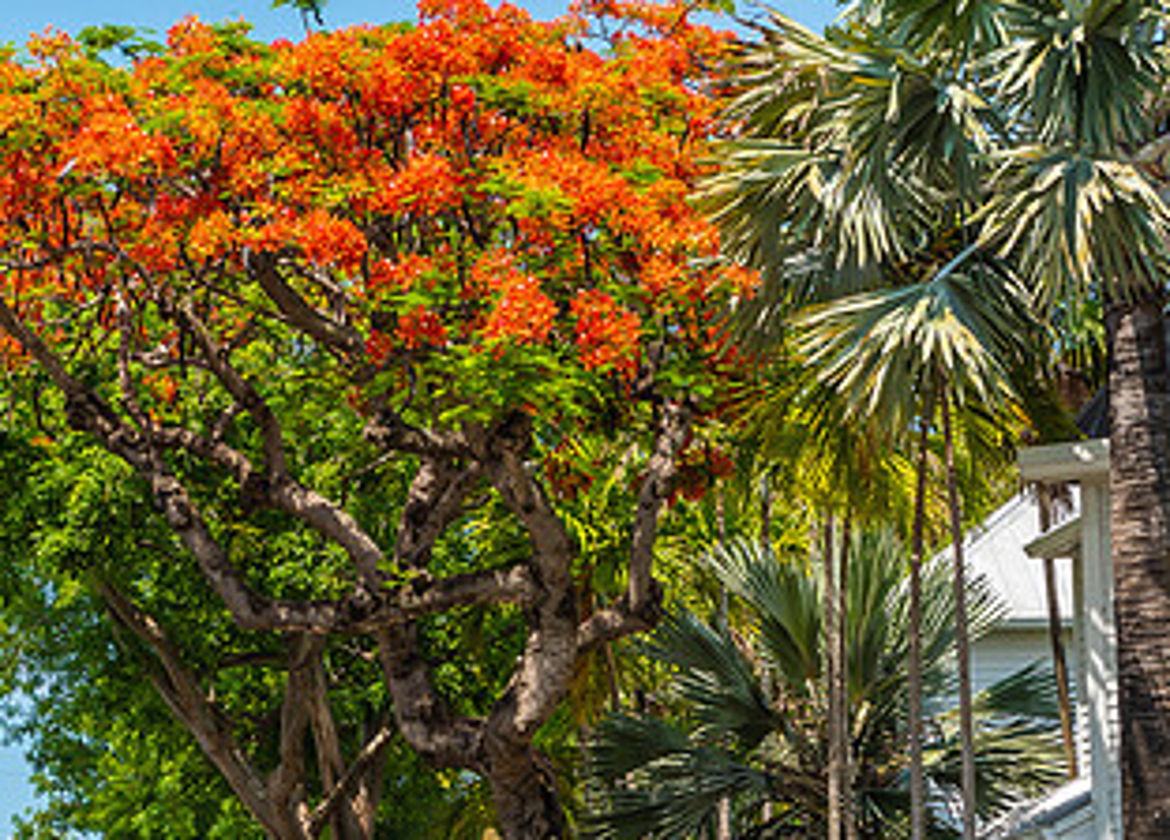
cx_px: 273
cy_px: 708
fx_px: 4660
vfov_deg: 10.3
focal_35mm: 140
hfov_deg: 14.2
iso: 64
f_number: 7.1
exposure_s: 1/125
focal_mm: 52
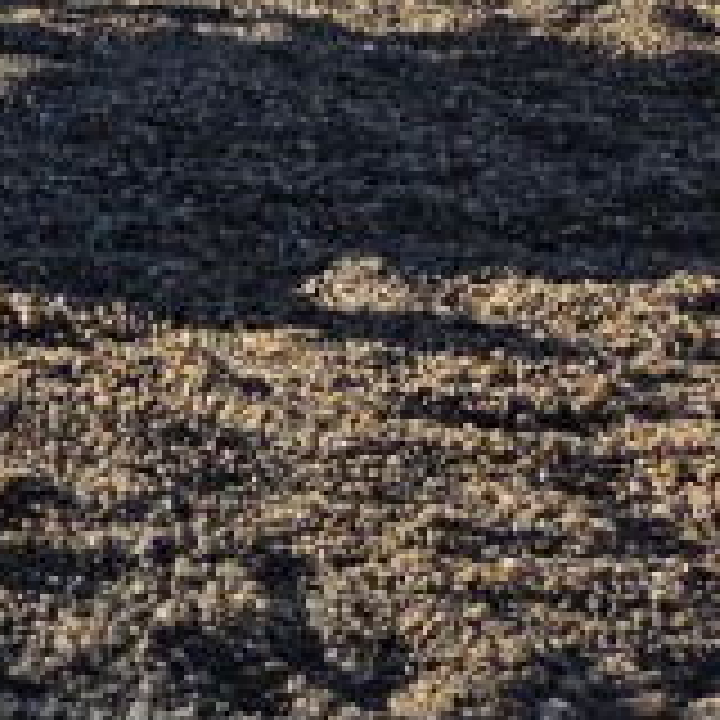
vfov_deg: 12.2
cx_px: -1328
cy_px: -598
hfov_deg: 10.3
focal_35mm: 130
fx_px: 3059
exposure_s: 1/4539
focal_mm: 6.3
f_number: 1.7
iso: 80
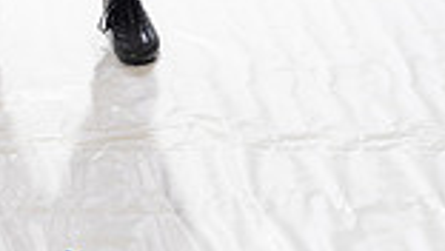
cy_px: -337
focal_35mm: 127
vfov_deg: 8.7
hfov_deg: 16.6
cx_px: 34
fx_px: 1500
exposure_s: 1/250
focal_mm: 42
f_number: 4
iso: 400
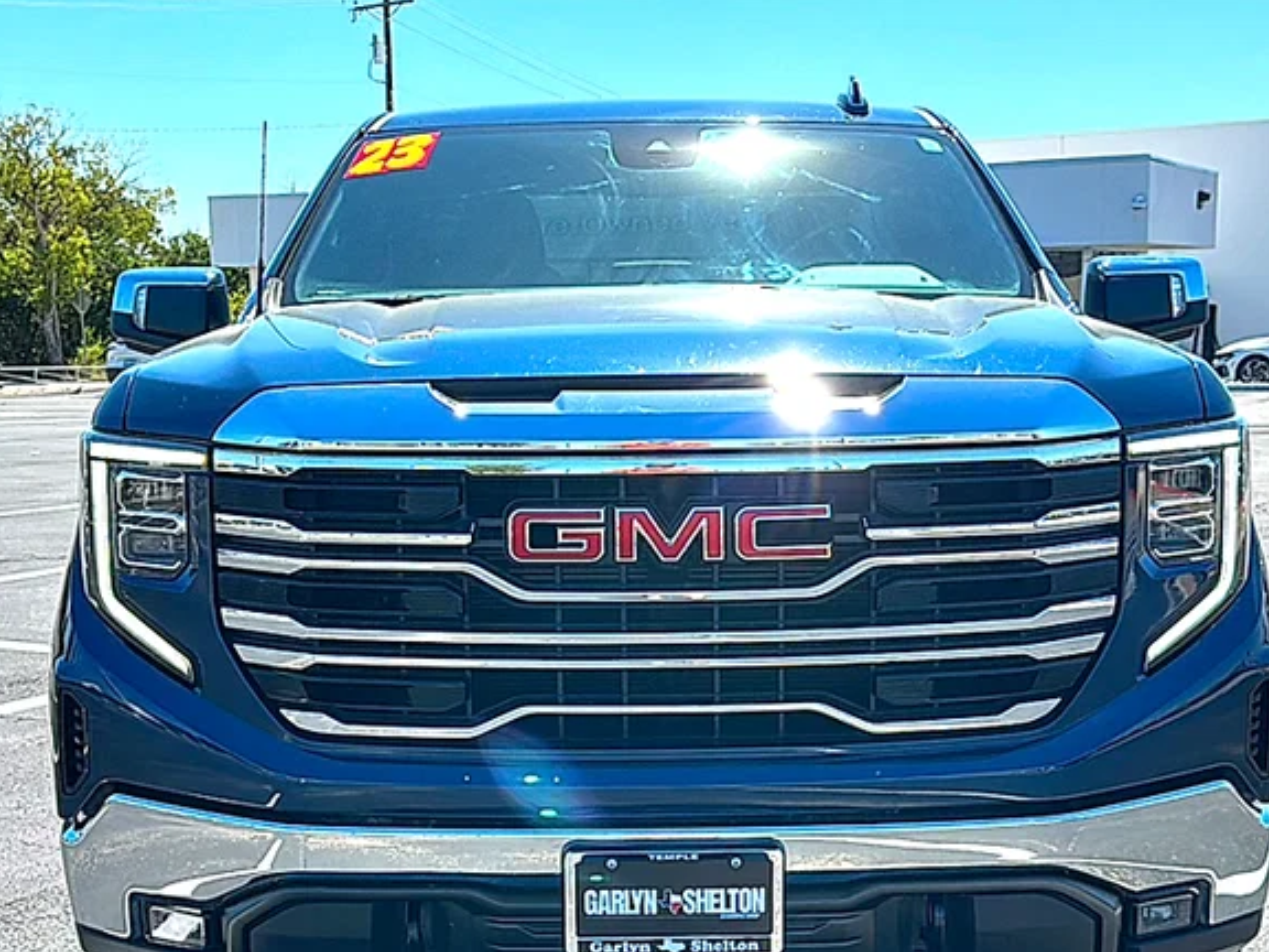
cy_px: 572
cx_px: 670
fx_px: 1650
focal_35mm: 45
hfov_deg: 42.1
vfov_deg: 32.1
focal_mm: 6.86
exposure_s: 1/2899
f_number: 1.78
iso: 80
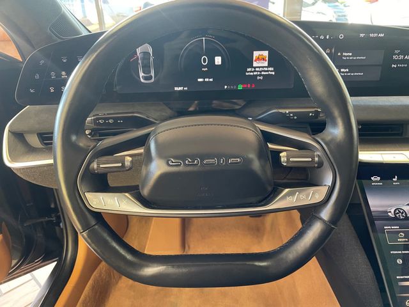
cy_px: 154
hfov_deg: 67.3
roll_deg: +2.0
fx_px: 307
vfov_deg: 53.1
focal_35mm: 26
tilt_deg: -24.2
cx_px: 204
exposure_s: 1/60
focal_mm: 4.2
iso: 320
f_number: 1.6
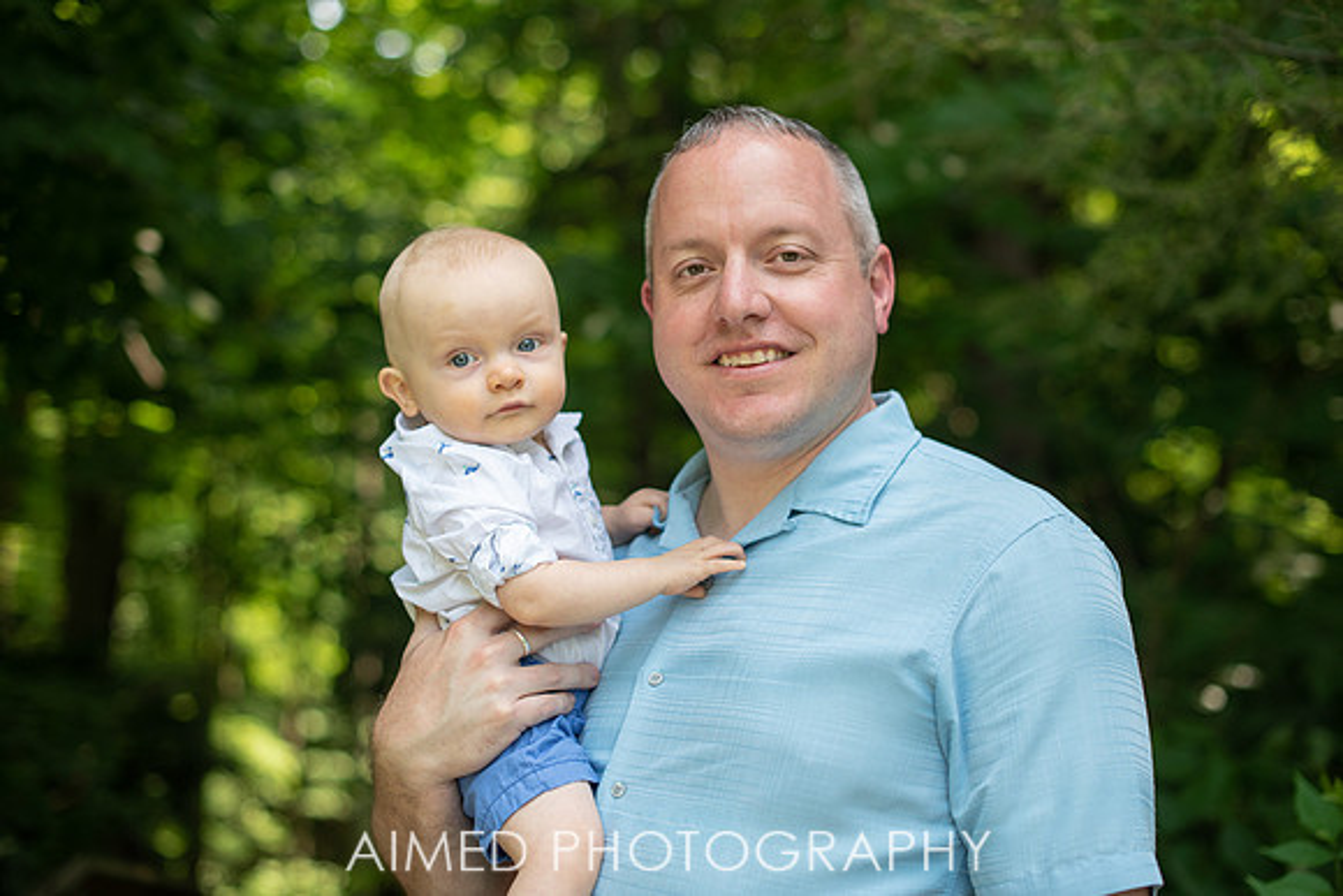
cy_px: 432
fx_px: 1933
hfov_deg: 38.3
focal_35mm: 52
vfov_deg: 26.1
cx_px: 664
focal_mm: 50
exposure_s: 1/800
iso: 250
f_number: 2.2
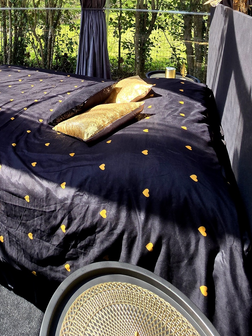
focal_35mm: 25
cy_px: 16
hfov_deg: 50.3
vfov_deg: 56.6
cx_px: 37
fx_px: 243
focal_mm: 2.2
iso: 50
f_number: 2.2
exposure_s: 1/500
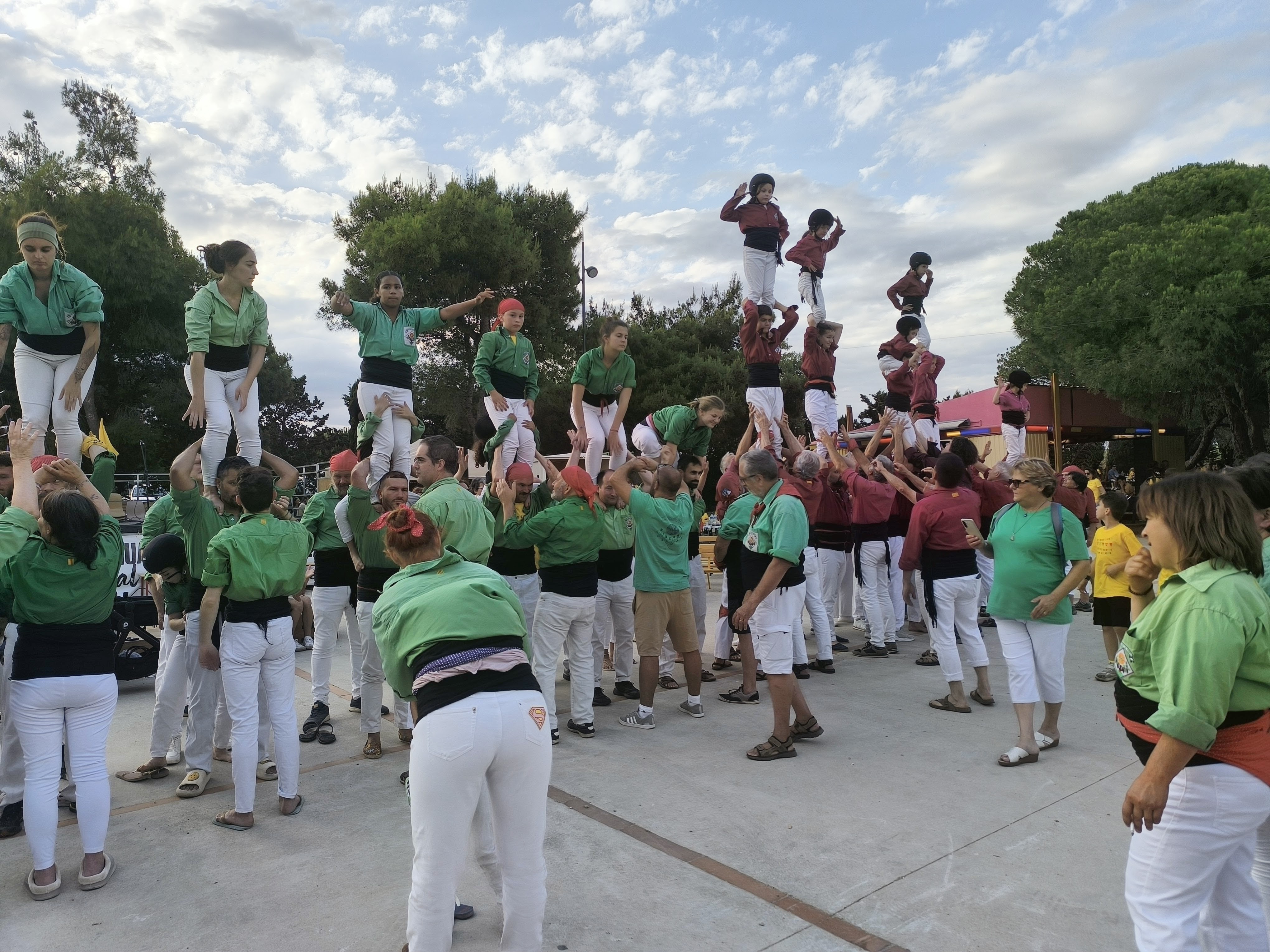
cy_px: 476
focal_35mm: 23
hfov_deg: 73.9
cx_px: 635
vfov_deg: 58.9
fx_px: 844
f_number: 1.65
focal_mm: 6.14
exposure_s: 1/836
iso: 50
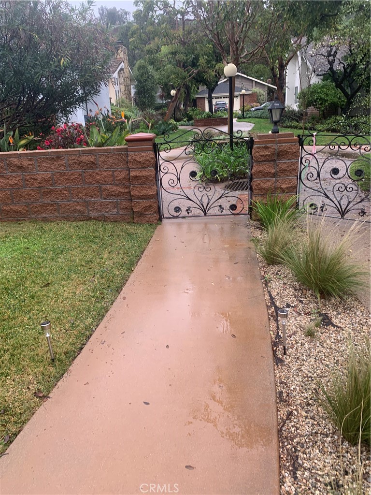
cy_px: 248
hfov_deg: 53.1
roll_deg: +1.1
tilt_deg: -16.1
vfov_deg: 67.3
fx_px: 372
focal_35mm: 26
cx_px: 186
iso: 40
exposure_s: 1/122
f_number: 1.8
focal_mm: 4.25
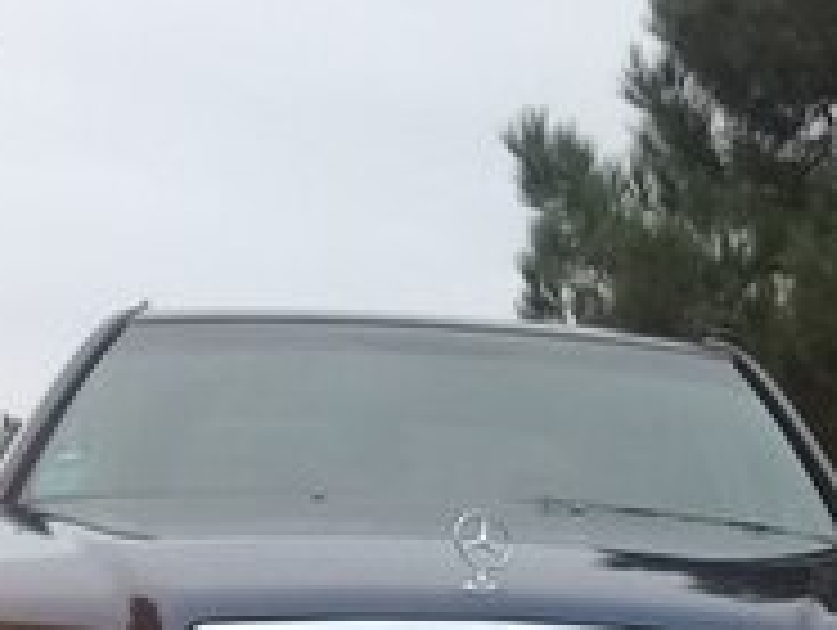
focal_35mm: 110
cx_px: 662
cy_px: 965
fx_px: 2663
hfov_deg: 17.7
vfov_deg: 12.7
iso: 64
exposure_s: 1/33
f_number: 2.2
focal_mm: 3.3
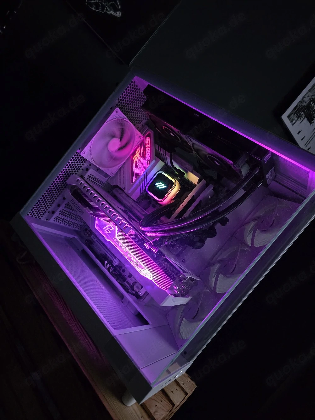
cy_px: 210
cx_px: 158
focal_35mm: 23
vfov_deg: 73.9
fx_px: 279
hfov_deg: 58.9
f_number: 1.7
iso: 1250
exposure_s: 1/101
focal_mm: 6.3
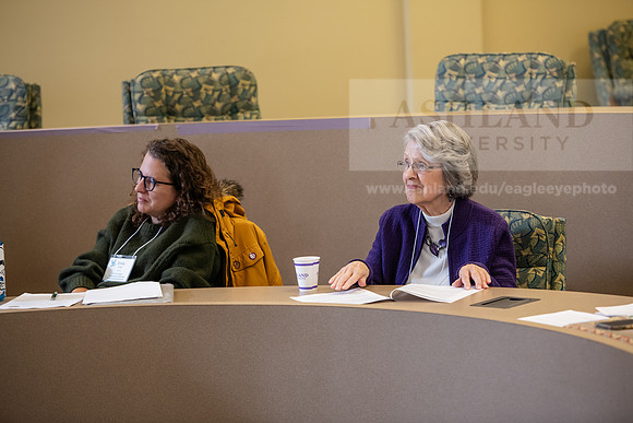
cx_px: 316
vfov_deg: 11.0
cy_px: 212
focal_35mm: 125
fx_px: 2198
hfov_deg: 16.4
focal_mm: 125
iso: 1000
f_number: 3.2
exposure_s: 1/160
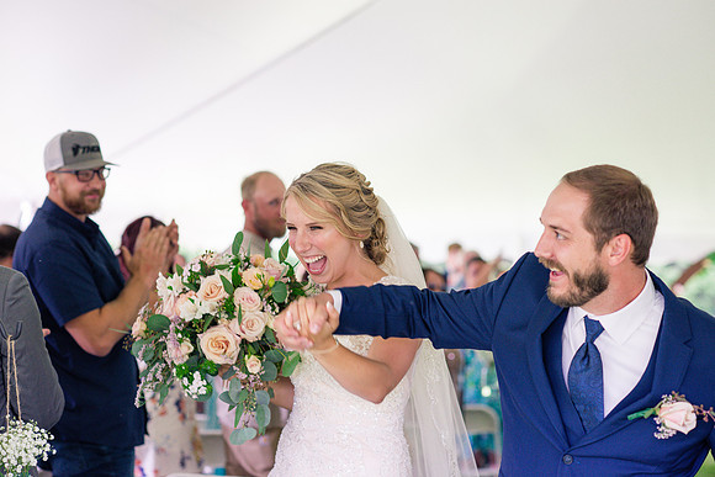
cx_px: 358
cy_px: 238
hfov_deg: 23.9
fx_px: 1689
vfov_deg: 16.1
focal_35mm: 85
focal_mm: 85
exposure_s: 1/250
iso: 500
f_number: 3.2
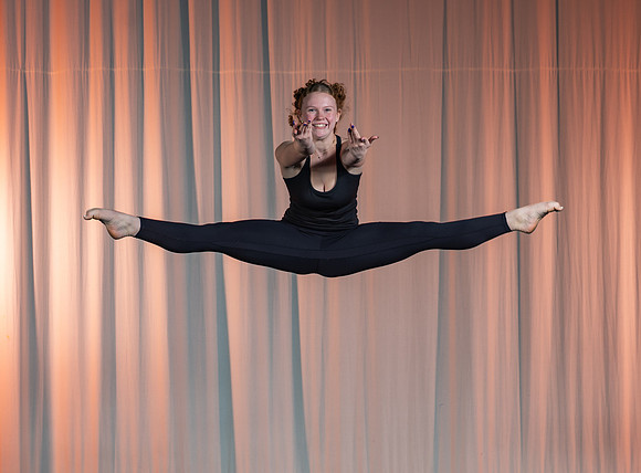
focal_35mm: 132
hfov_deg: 15.0
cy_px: 287
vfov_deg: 11.1
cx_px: 350
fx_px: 2434
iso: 125
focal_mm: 70
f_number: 5
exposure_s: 1/160
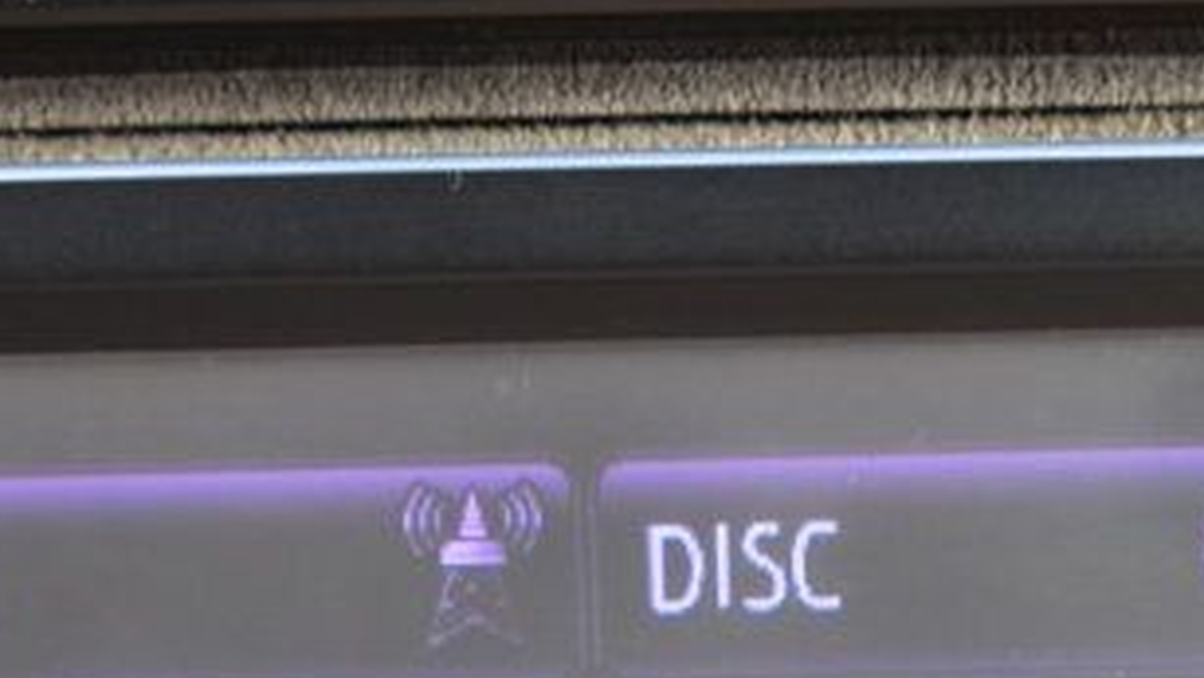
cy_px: 941
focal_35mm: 220
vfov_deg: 5.5
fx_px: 7027
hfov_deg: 9.8
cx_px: 596
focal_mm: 42
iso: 400
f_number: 7.1
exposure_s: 1/25
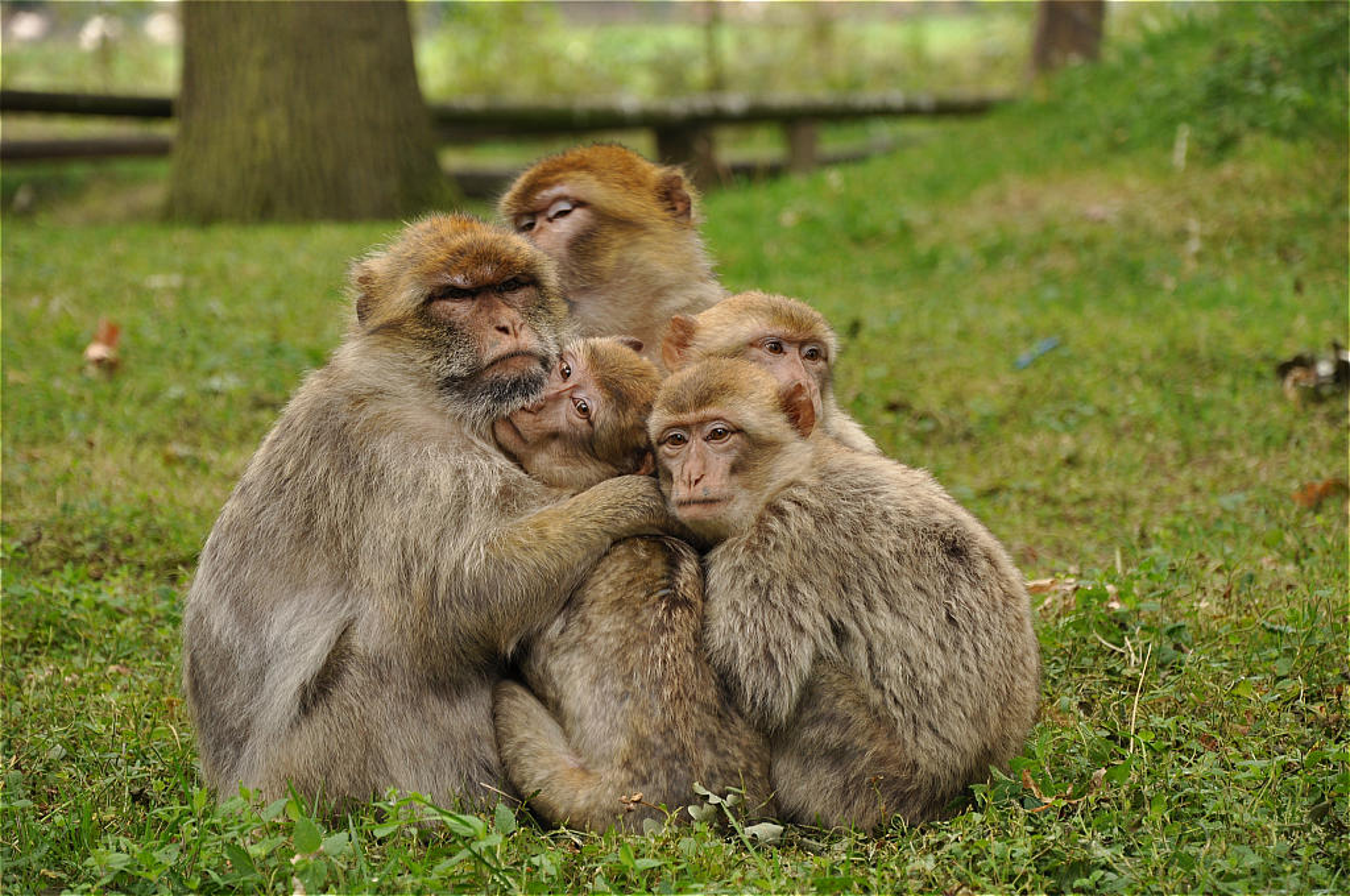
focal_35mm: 158
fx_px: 5899
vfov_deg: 8.7
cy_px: 448
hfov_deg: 13.1
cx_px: 675
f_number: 5.6
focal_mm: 105
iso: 200
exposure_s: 1/60
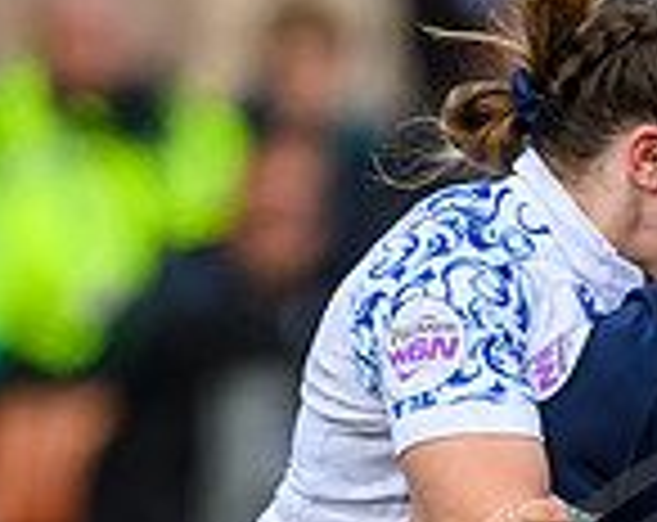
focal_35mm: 2712
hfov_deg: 0.7
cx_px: 735
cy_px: 841
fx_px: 52593
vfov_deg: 0.6
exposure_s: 1/1250
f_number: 4
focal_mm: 560
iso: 500
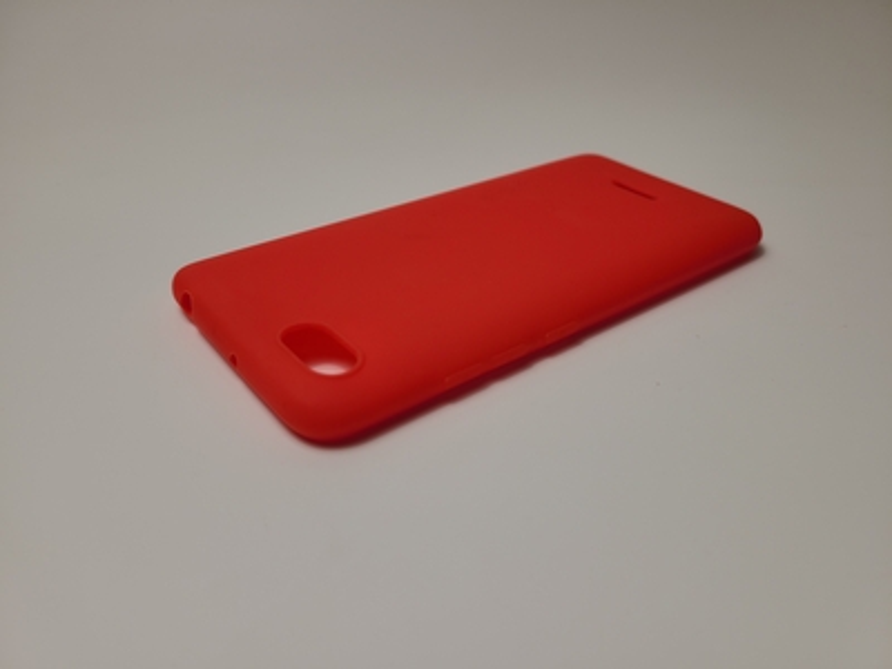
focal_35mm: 26
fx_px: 670
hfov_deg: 67.3
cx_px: 446
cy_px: 334
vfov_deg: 53.1
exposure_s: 1/114
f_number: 1.8
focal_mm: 5.4
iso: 40
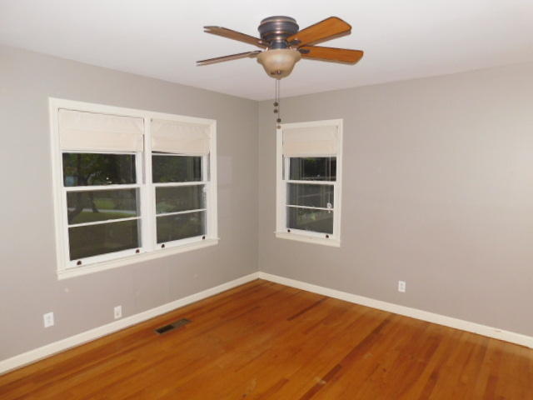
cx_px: 266
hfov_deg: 73.9
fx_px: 354
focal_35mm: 23
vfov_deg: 58.9
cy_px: 200
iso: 200
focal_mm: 4
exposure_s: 1/30
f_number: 3
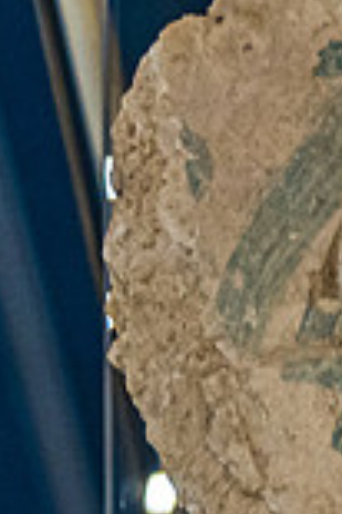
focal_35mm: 138
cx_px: 812
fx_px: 1971
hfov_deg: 9.0
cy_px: 468
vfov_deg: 14.7
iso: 1600
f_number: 3.5
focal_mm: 18
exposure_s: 1/30
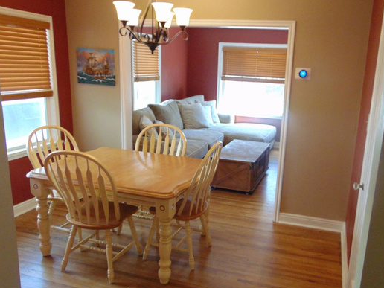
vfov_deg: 45.4
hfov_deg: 58.0
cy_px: 154
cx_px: 225
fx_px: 344
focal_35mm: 31
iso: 250
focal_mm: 4.5
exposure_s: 1/50
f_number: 3
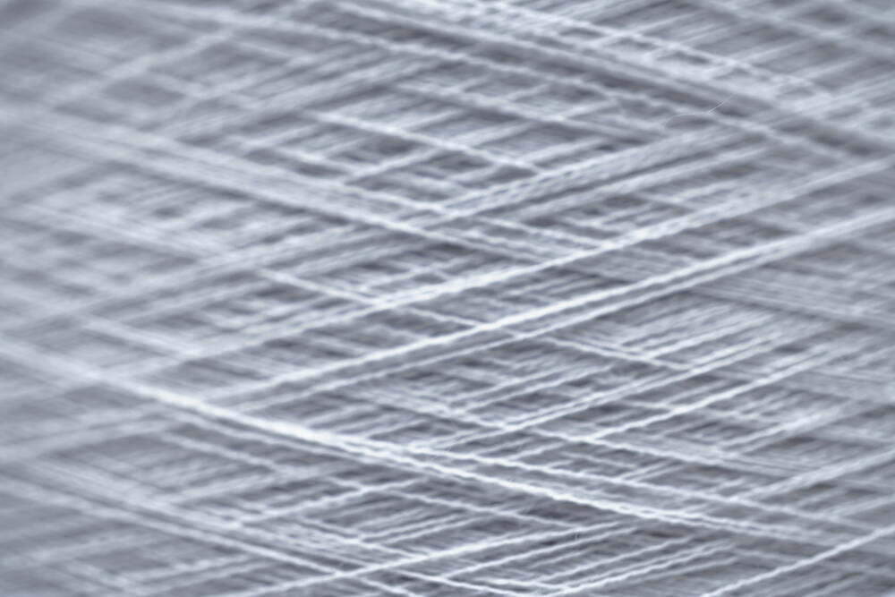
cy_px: 298
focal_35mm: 45
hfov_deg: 43.6
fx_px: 1119
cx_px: 448
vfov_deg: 29.9
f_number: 5.6
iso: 250
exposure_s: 1/30
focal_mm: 30
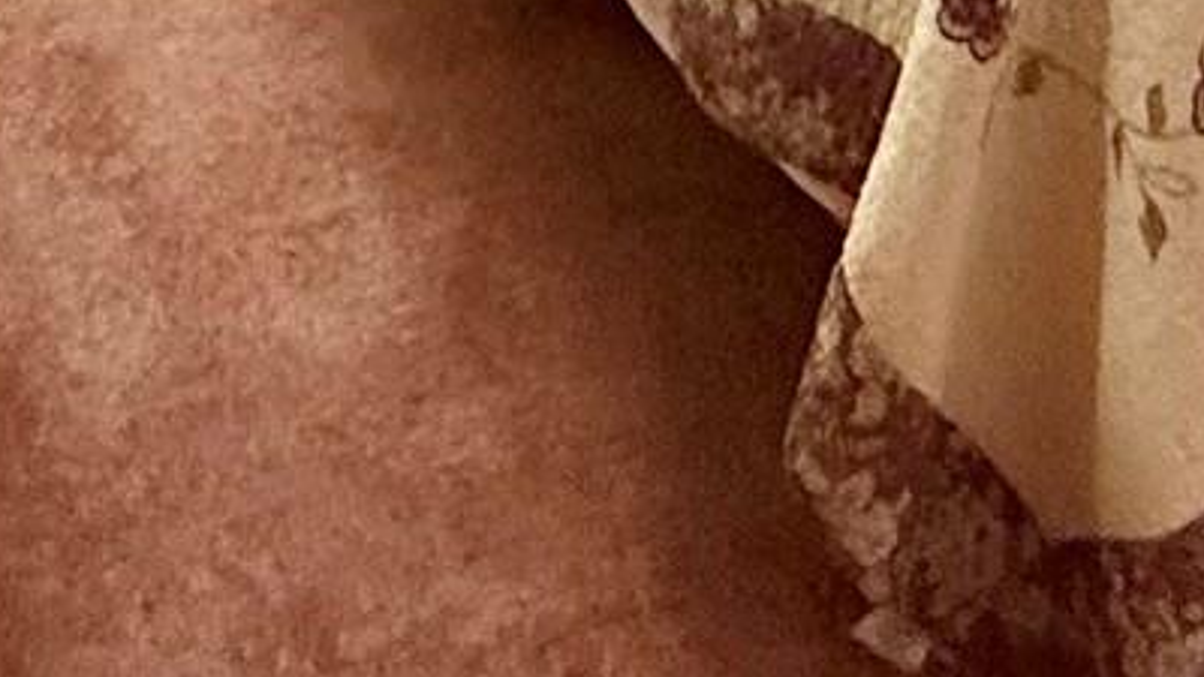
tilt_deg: -9.2
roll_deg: -0.9
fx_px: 2490
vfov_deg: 10.4
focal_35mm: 78
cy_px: -1432
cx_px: 295
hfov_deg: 26.8
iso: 320
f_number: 2.2
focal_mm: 2.22
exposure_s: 1/60
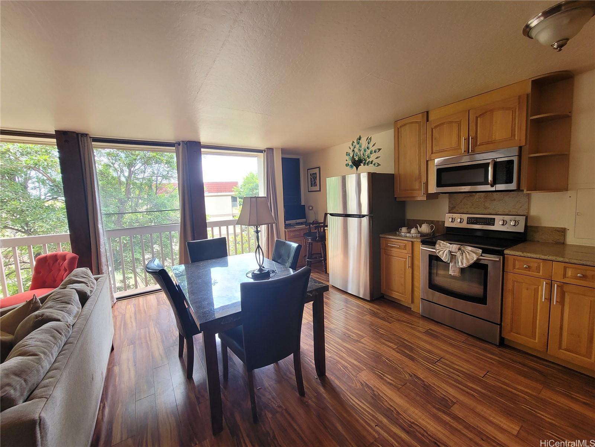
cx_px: 298
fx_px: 223
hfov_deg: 106.2
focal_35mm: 13
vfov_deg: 89.9
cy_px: 224
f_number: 2.2
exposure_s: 1/60
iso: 100
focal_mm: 2.2
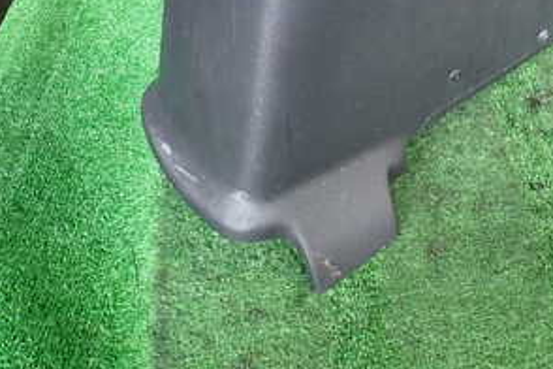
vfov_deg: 23.9
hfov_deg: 34.7
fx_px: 814
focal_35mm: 53
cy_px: -36
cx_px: 529
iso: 200
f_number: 2
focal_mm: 4.5
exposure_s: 1/40
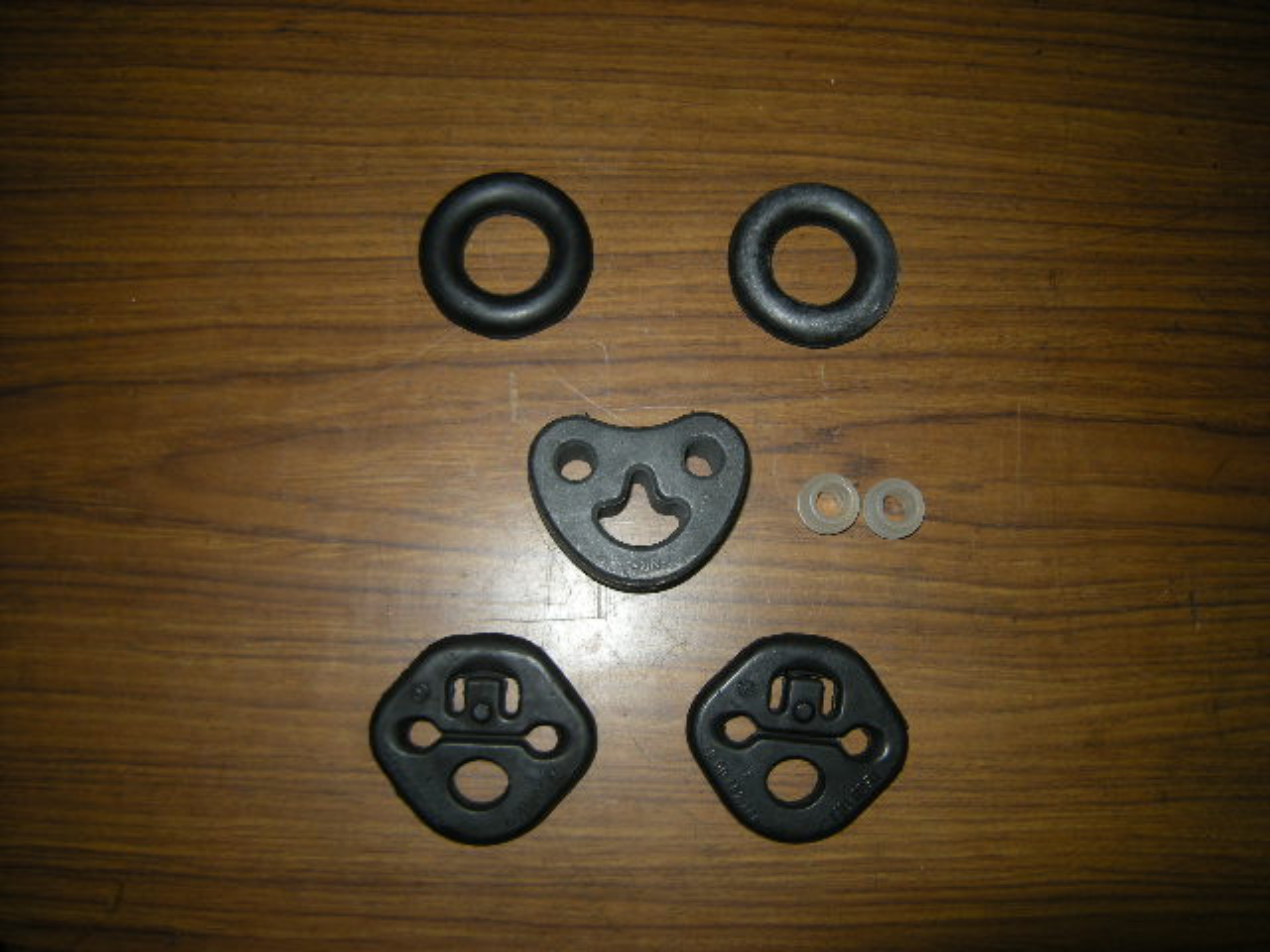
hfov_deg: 63.4
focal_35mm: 28
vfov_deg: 49.7
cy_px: 476
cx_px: 635
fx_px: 1027
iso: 64
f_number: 2.8
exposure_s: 1/60
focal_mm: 4.7
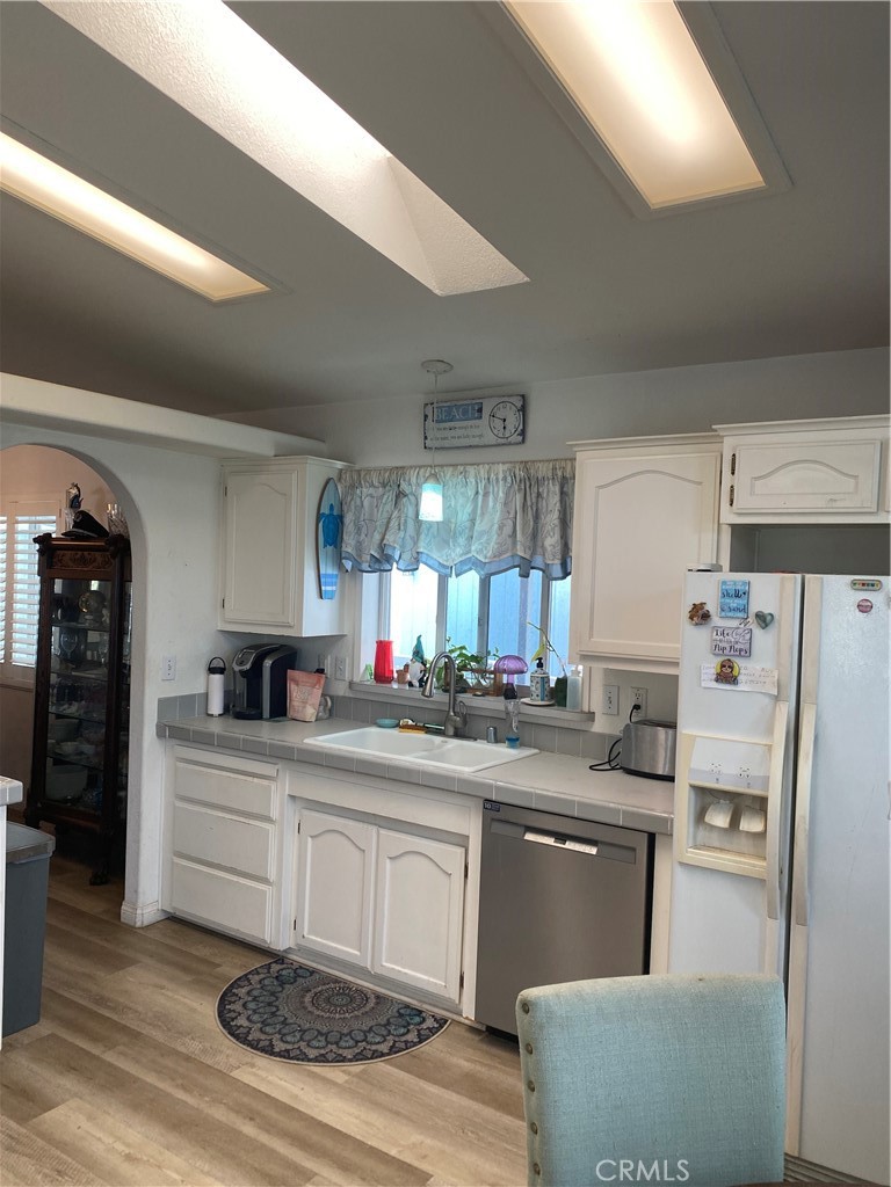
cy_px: 594
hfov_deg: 53.1
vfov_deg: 67.3
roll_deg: -1.2
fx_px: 892
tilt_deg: -1.6
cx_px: 446
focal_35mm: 26
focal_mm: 4.25
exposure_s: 1/120
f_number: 1.8
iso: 80
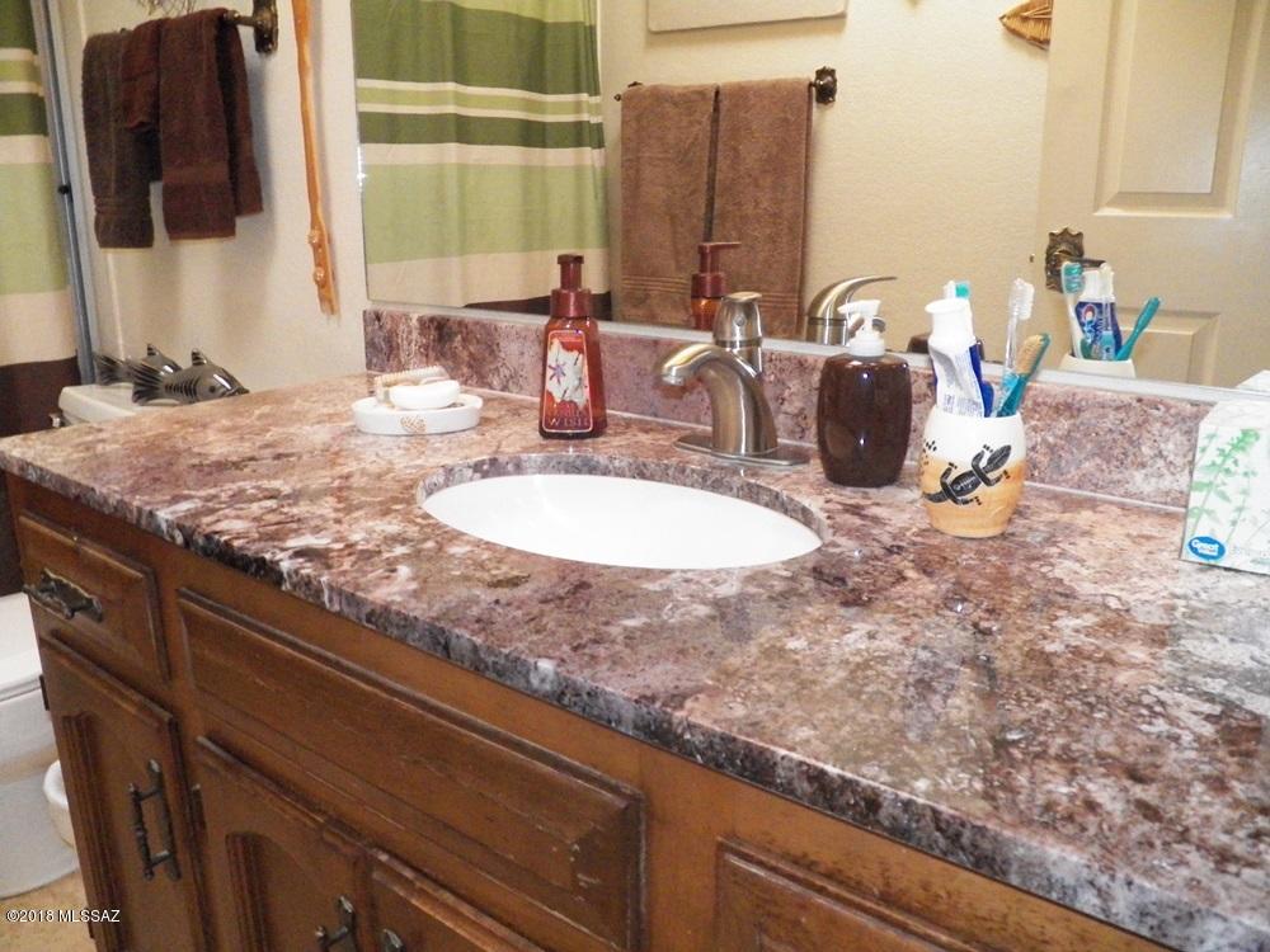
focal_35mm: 28
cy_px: 476
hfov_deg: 63.4
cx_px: 635
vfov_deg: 49.7
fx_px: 1027
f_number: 2.8
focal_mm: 4.9
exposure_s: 1/400
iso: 1600
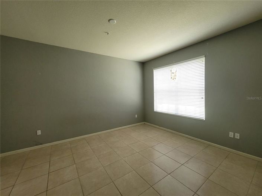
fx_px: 98
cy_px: 98
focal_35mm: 13
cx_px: 131
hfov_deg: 106.2
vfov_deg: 89.9
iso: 160
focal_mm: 2.2
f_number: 2.2
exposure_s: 1/60
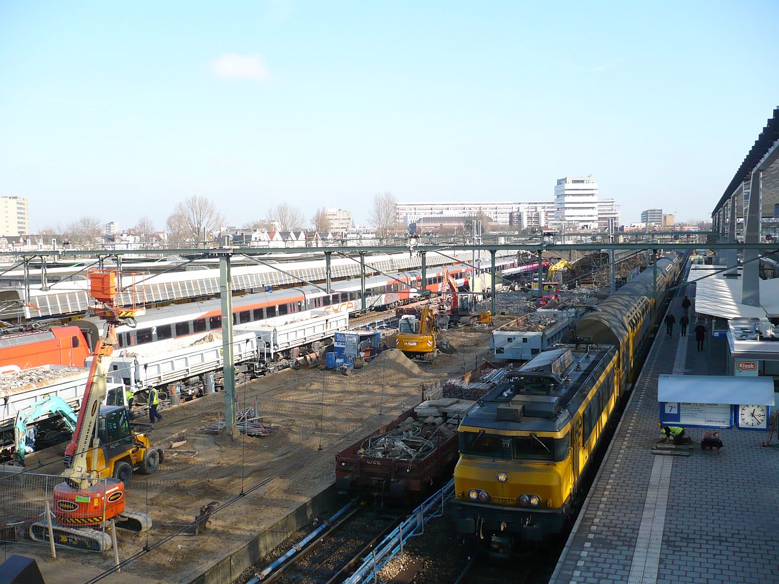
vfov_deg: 40.7
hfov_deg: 52.6
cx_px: 390
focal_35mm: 35
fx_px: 788
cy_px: 292
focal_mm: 5.8
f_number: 2.8
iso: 100
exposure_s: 1/500
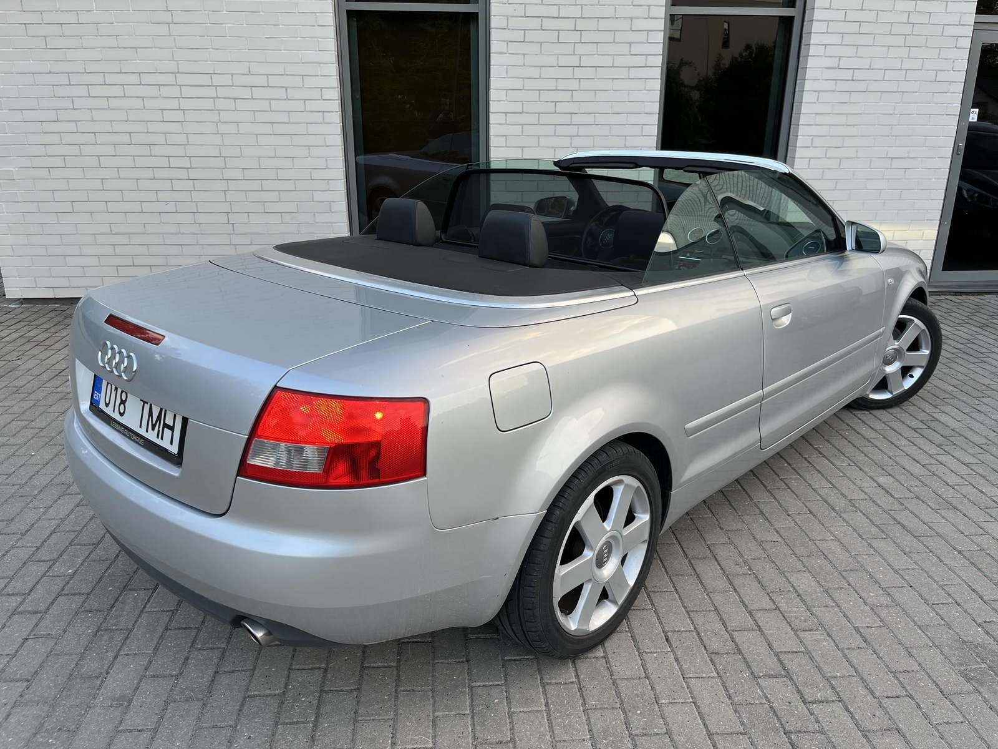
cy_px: 374
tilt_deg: -18.8
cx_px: 499
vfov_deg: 53.1
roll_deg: -0.3
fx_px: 750
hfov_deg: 67.3
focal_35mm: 26
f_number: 1.6
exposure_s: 1/121
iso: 50
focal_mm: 5.1
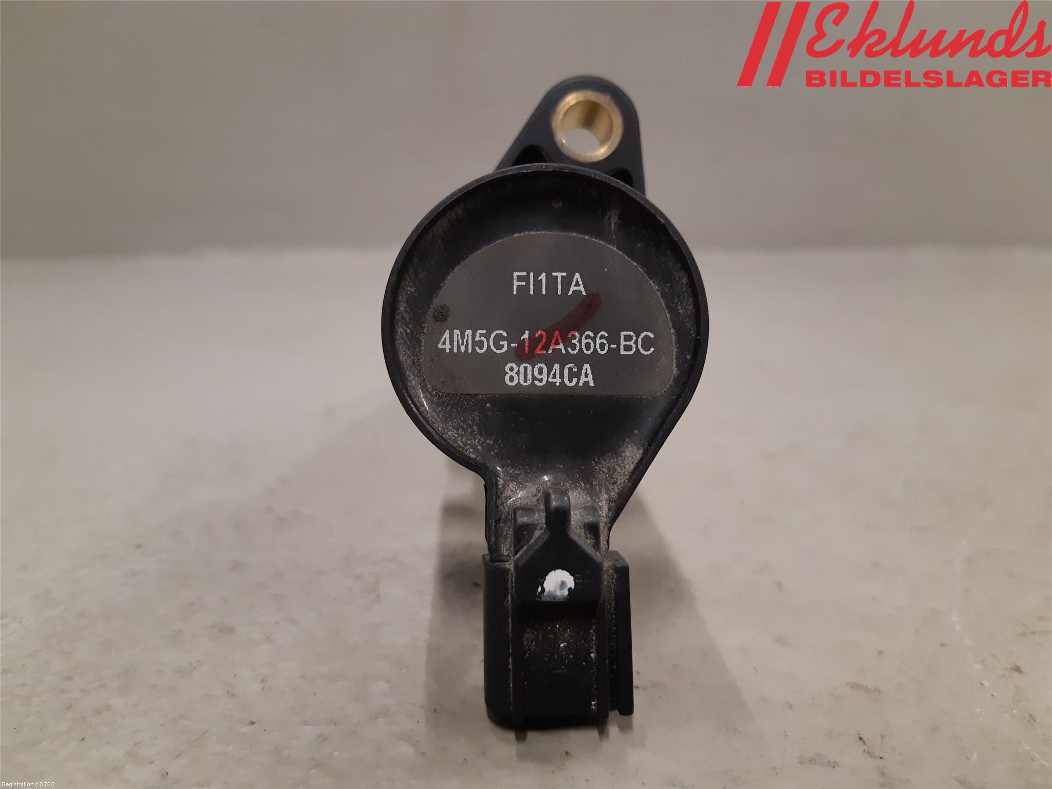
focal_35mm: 26
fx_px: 790
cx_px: 526
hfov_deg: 67.3
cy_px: 394
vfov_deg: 53.1
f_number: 1.7
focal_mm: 3.93
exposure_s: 1/50
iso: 200
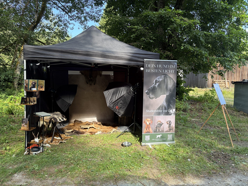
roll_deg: -3.6
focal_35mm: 26
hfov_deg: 67.3
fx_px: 186
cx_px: 124
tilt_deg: -2.3
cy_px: 93
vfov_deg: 53.1
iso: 50
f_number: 1.6
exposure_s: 1/225
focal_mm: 5.96
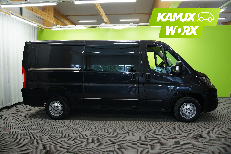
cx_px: 116
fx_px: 180
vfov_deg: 46.4
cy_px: 77
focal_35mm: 28
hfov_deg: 65.5
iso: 500
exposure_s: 1/20
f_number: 5
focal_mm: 28
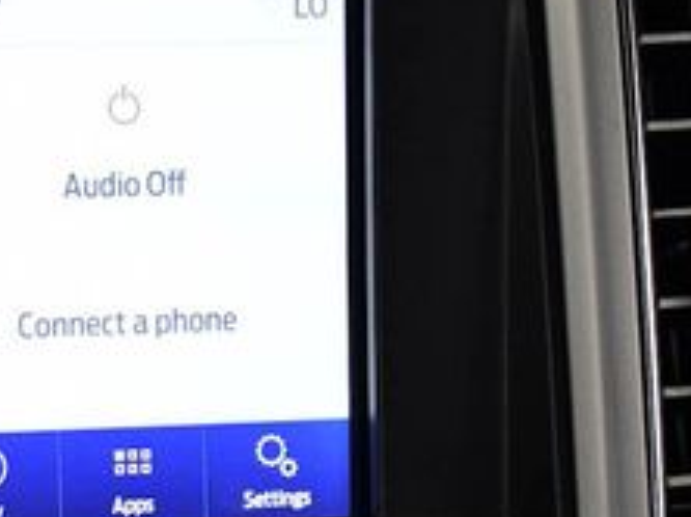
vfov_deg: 8.4
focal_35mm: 175
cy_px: 472
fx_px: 3490
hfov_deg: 11.1
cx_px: -100
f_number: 4.5
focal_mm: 42
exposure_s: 1/320
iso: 2500
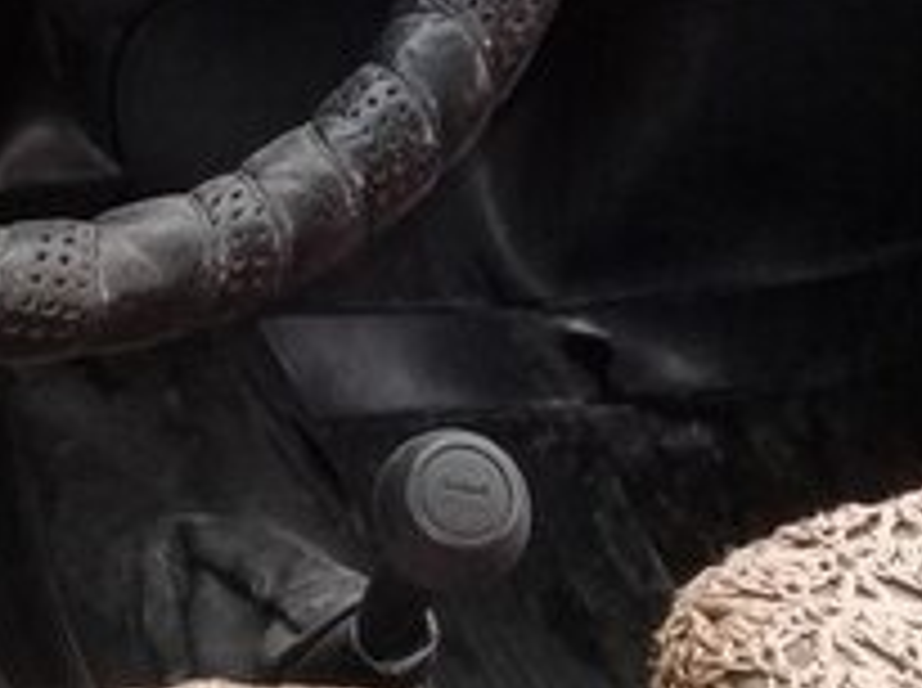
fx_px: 2659
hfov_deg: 19.5
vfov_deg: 14.2
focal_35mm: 100
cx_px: 202
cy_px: -209
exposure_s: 1/33
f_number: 2.2
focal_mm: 3.3
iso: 160
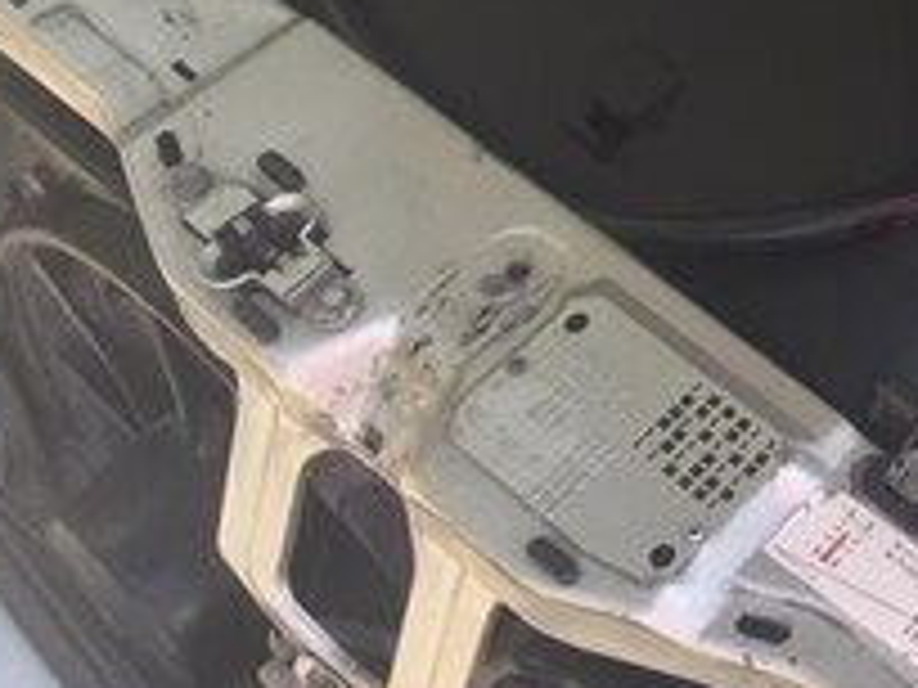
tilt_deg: -39.4
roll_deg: -7.0
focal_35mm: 94
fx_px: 2493
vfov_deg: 14.8
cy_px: -277
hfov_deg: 18.3
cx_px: 1422
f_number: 2.2
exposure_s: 1/180
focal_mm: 4.15
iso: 32
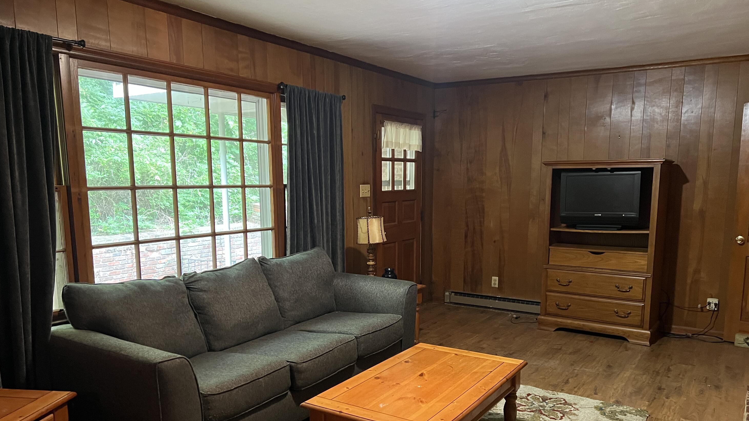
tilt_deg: -8.6
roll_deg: +0.0
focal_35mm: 29
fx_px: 576
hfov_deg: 66.1
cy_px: 263
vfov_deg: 39.9
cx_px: 380
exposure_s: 1/40
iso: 500
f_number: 1.5
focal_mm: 5.7
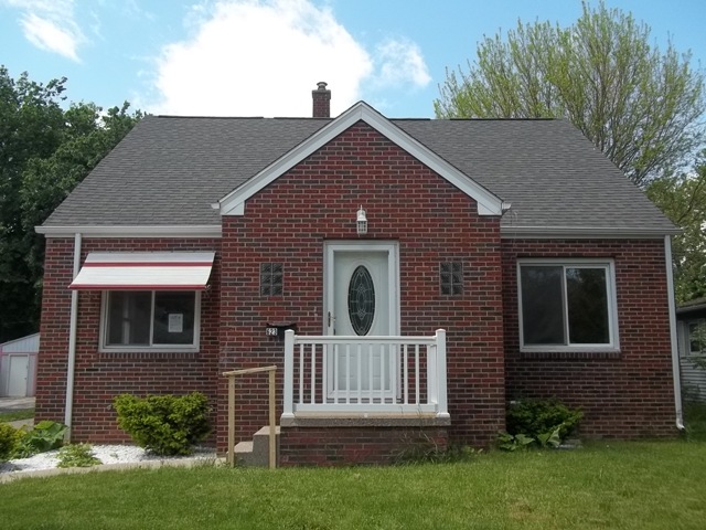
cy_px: 265
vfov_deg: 44.2
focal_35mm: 32
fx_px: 653
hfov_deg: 56.8
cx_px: 353
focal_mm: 5.7
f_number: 8.8
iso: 64
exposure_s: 1/80
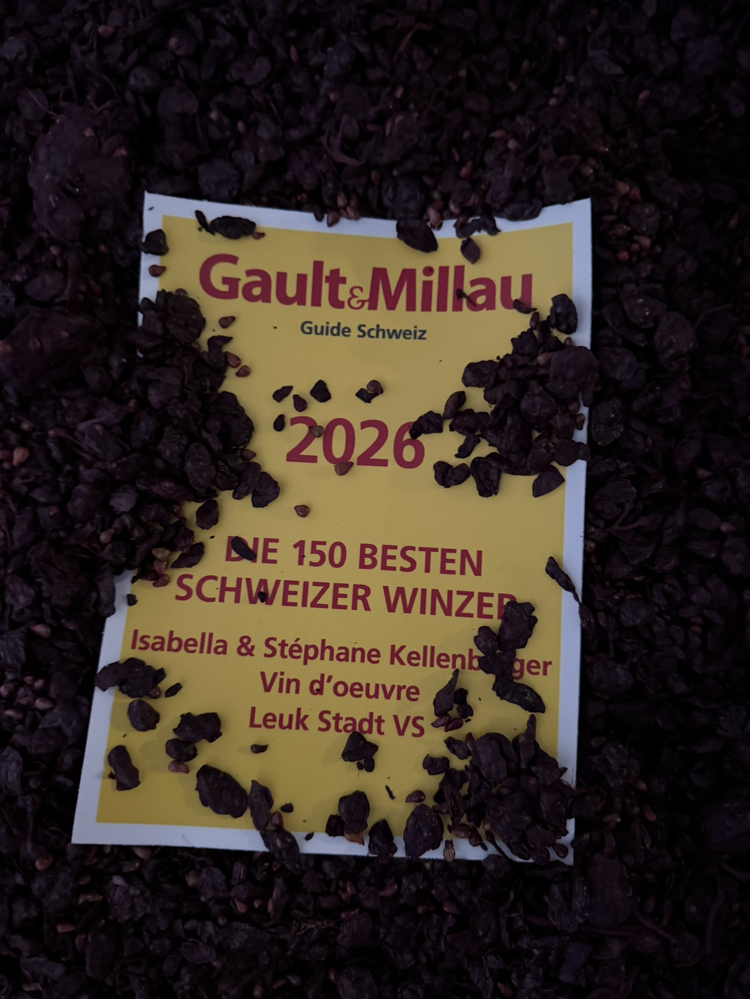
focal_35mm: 24
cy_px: 500
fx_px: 693
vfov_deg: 71.6
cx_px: 375
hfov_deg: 56.8
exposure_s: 1/25
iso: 1250
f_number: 1.78
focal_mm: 6.76
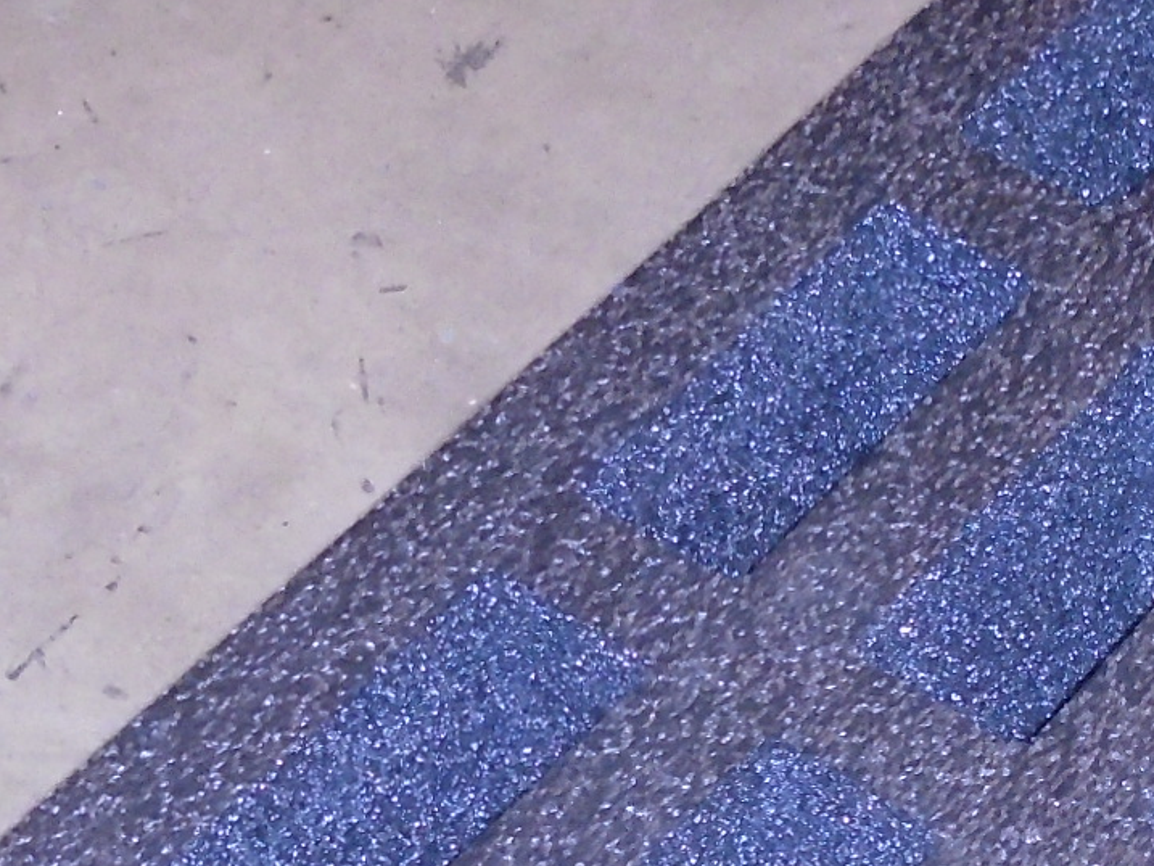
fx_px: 3734
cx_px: 1157
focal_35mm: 112
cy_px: 842
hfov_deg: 17.2
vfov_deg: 13.1
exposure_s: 1/40
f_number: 3.5
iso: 400
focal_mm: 5.5
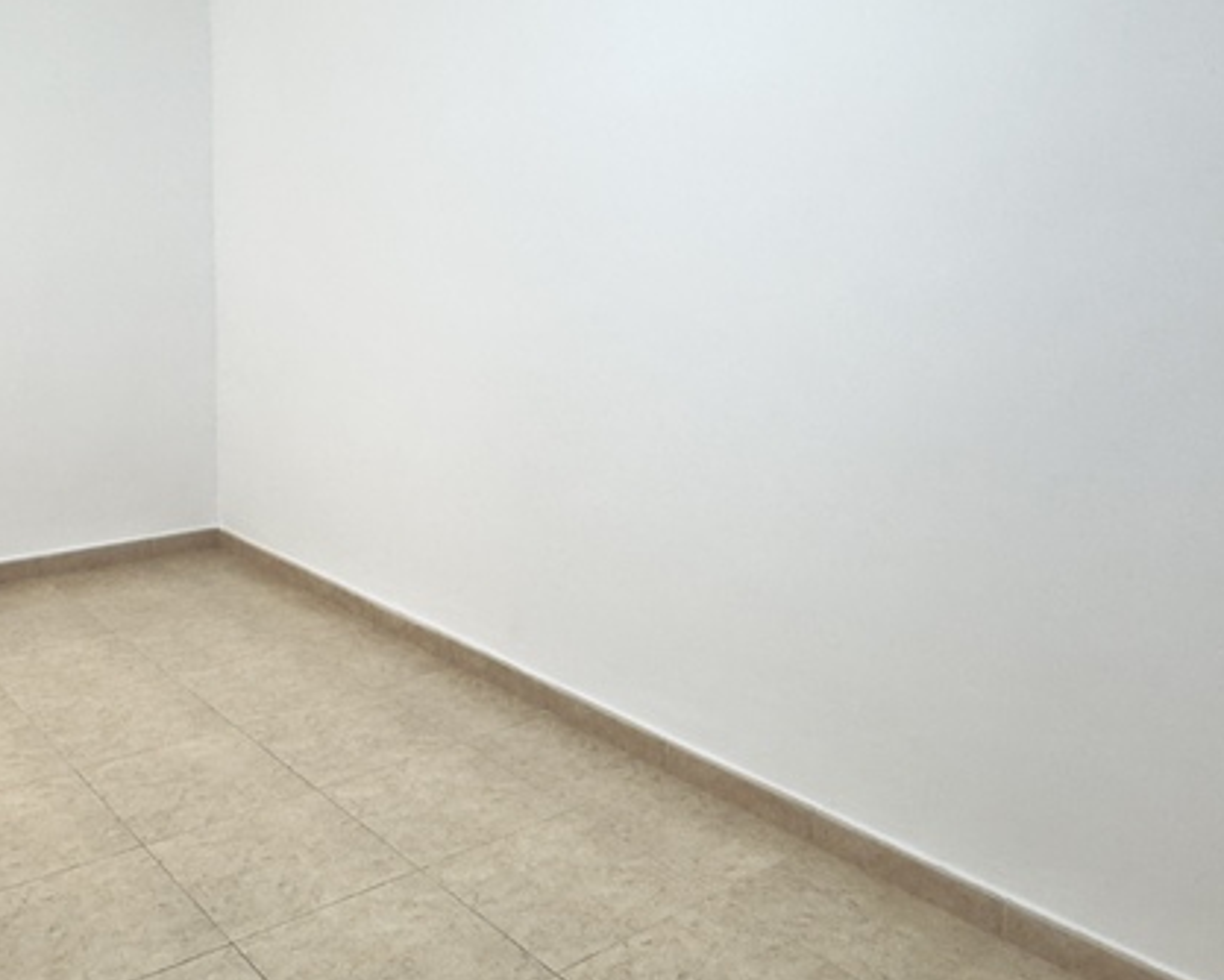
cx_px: 467
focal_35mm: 33
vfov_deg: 44.3
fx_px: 1196
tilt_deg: -7.7
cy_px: 381
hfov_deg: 53.7
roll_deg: -0.6
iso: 160
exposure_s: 1/100
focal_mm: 2.22
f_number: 2.2
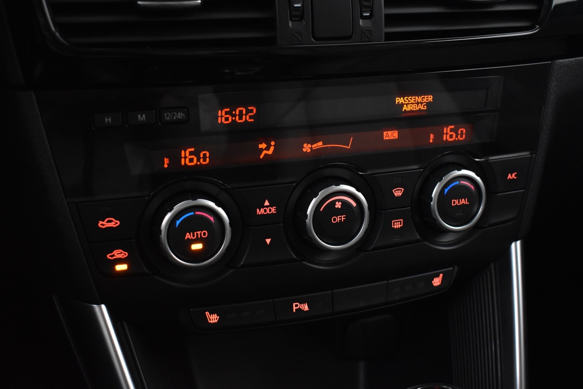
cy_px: 194
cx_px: 292
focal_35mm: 45
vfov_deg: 29.9
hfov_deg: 43.6
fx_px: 729
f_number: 4.2
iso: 3200
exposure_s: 1/25
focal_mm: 30
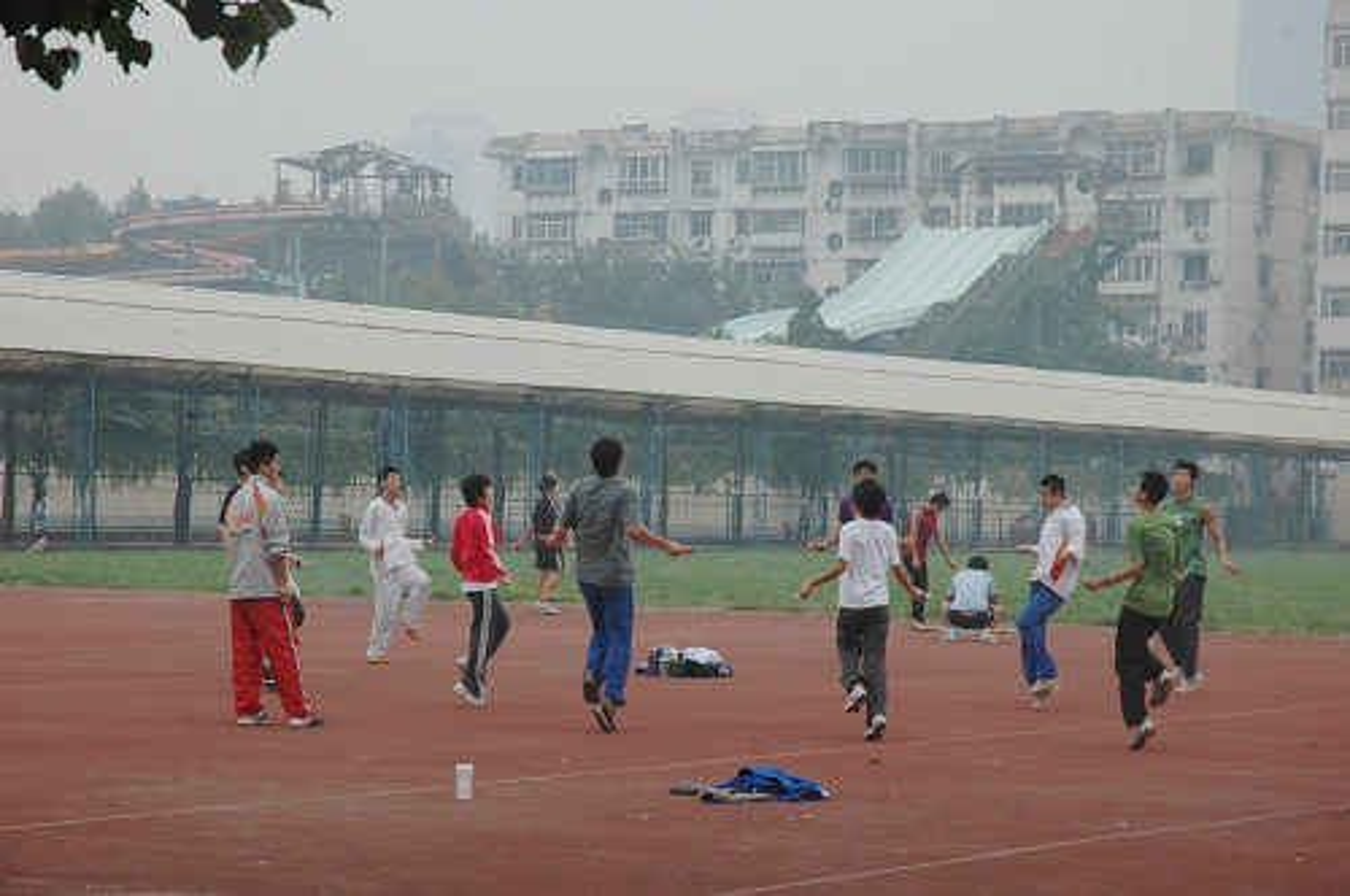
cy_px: 448
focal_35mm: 105
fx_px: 3932
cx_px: 675
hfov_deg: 19.5
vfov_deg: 13.0
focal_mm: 70
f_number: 7.1
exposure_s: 1/200
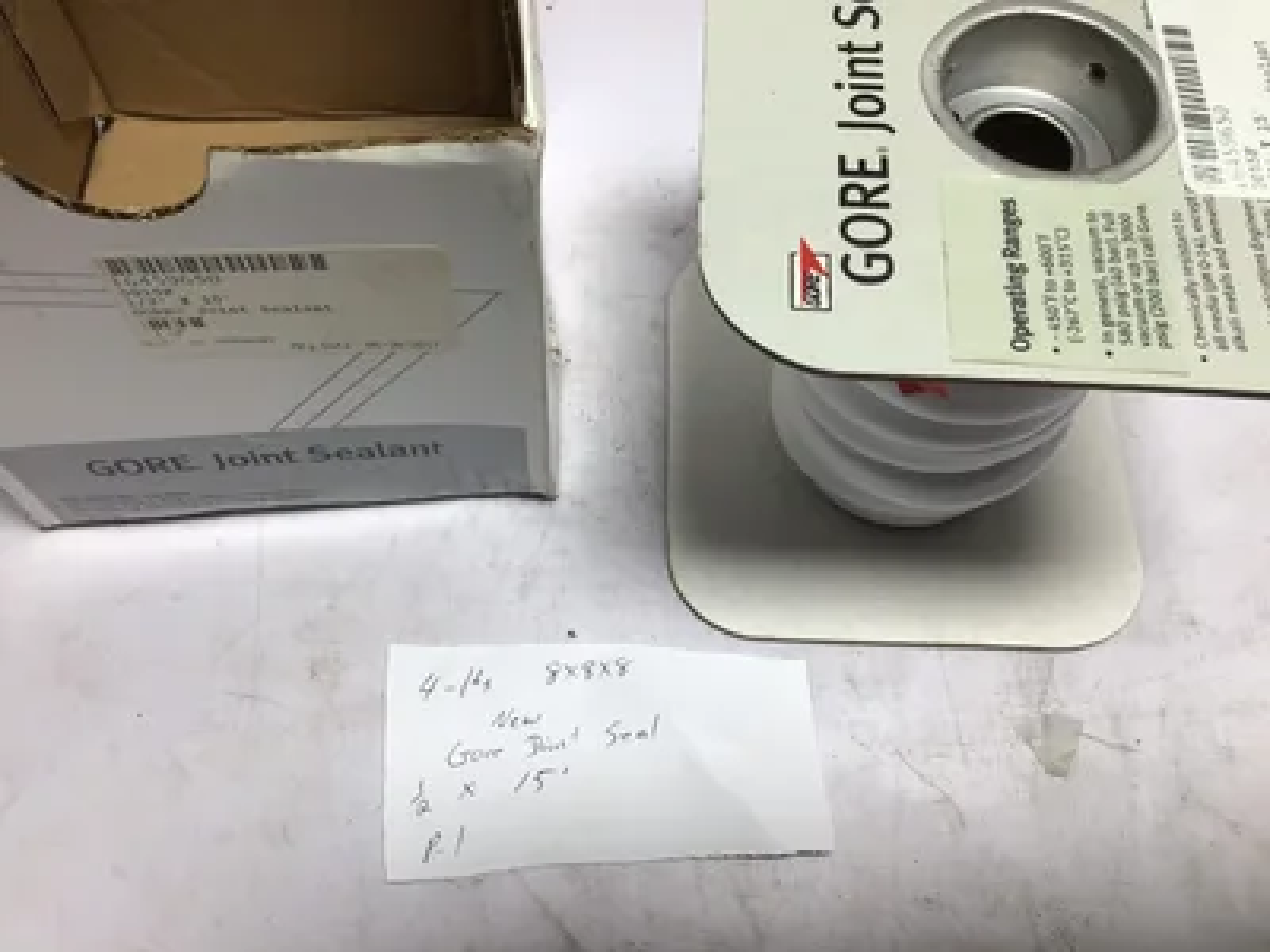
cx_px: 635
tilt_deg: -64.0
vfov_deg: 45.4
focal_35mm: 31
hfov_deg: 58.4
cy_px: 476
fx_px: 1137
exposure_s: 1/120
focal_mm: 3.3
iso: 25
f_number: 2.4
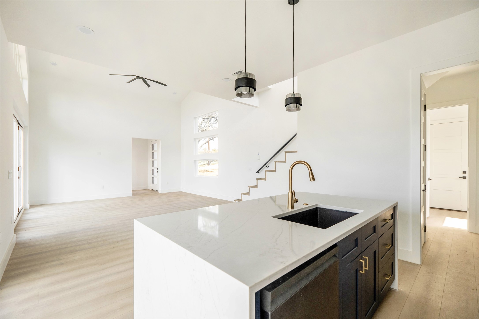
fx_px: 200
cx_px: 240
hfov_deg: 100.4
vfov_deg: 77.3
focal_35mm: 15
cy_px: 160
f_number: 4
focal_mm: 10
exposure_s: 1/160
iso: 160
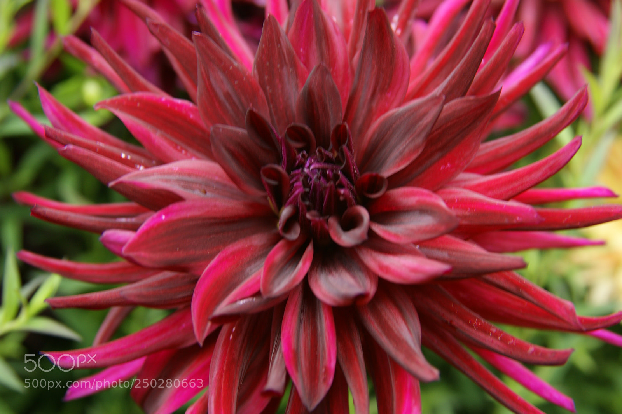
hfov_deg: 46.4
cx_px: 311
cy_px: 207
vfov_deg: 31.9
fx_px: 725
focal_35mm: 42
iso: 100
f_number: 5.6
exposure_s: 1/50
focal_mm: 28
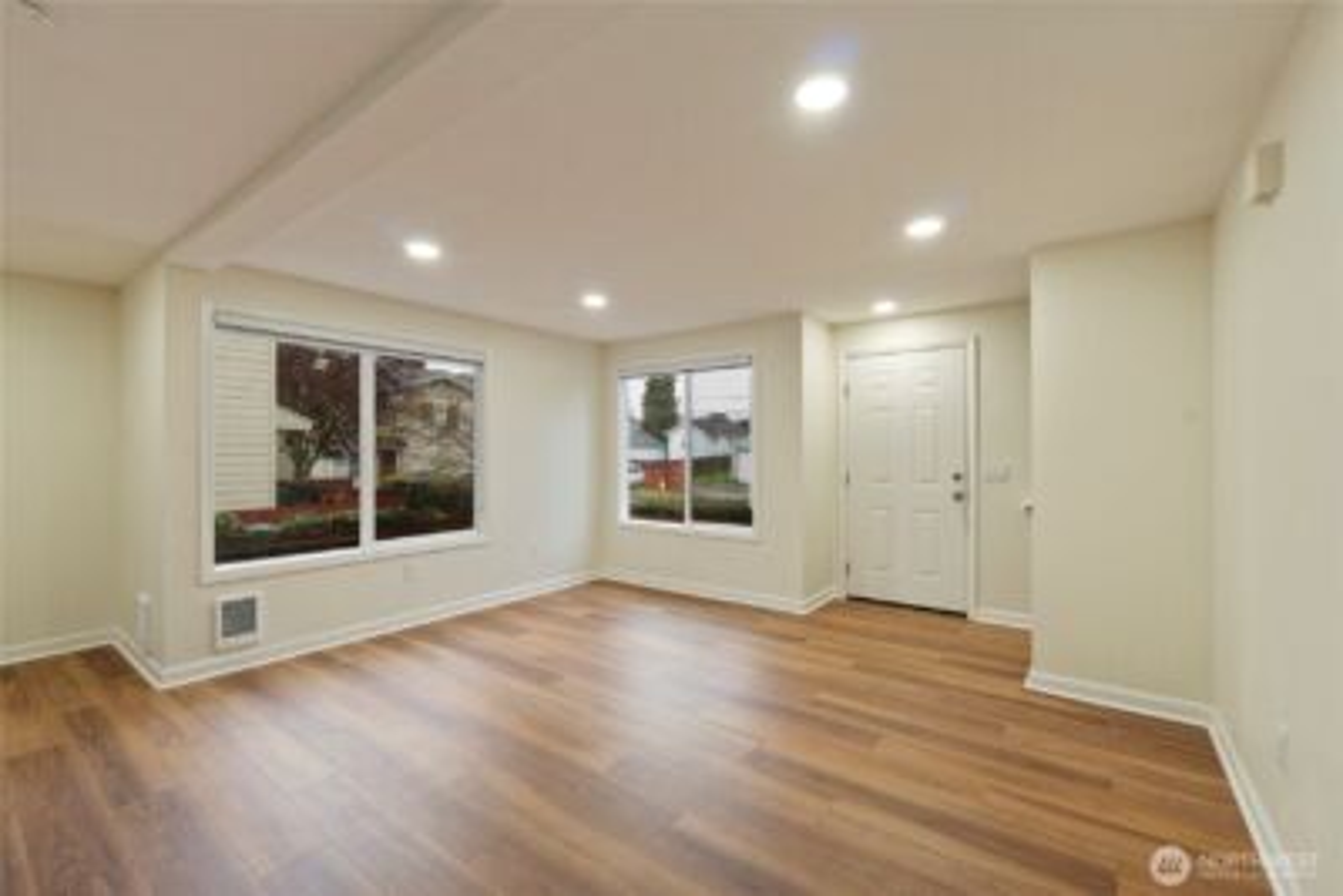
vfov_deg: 77.4
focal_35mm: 15
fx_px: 560
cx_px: 672
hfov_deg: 100.4
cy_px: 448
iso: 6400
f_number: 9
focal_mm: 10
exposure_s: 1/25
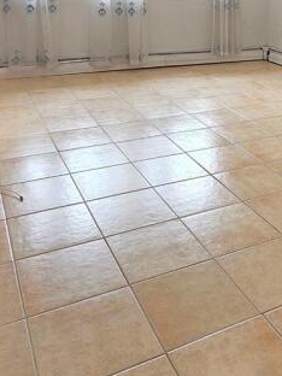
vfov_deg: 44.0
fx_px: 434
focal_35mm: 40
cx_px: 235
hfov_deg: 34.6
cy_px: 61
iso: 80
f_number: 2.2
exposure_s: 1/120
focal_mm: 2.2
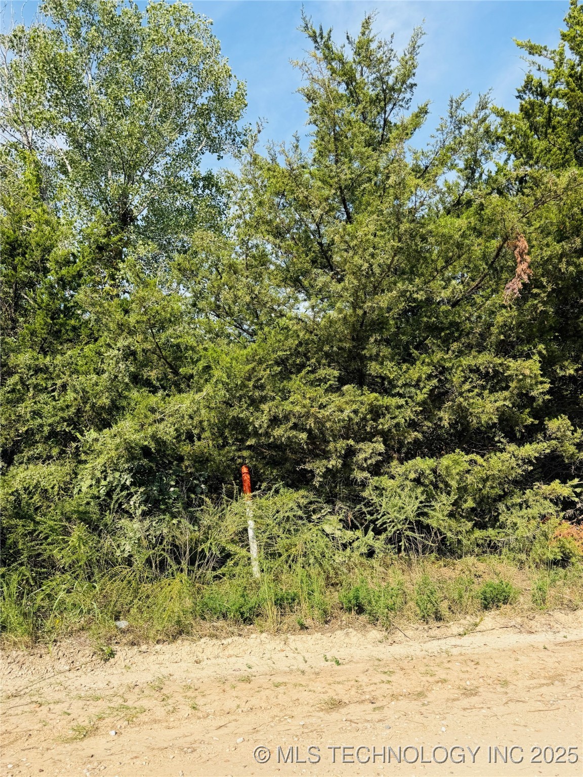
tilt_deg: +6.1
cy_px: 388
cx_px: 292
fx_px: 539
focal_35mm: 24
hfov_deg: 56.8
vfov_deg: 71.6
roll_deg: +1.9
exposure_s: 1/2801
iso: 80
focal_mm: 6.76
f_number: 1.78
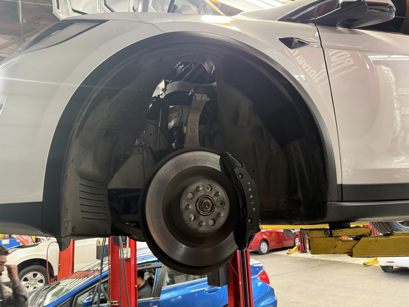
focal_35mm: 24
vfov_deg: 56.8
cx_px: 204
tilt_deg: +12.0
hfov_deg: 71.6
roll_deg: +2.9
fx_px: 284
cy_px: 154
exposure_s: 1/60
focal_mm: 6.76
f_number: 1.78
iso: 640
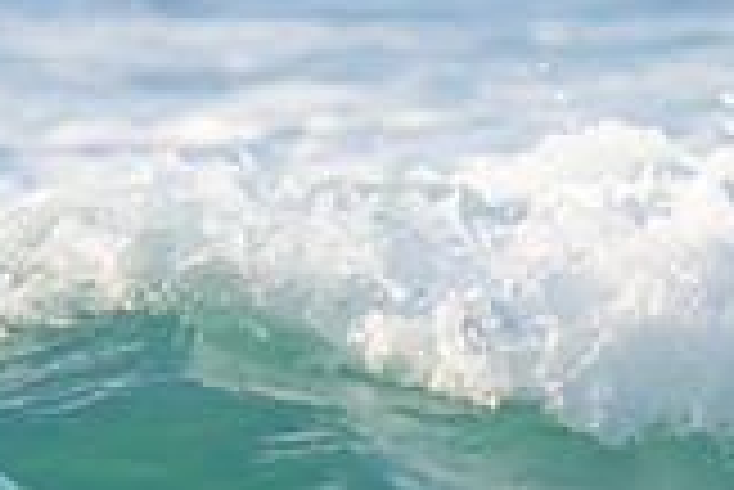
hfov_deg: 0.8
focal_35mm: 2711
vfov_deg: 0.5
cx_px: -150
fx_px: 55322
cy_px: 600
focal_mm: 590
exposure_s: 1/2000
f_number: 11
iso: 2200
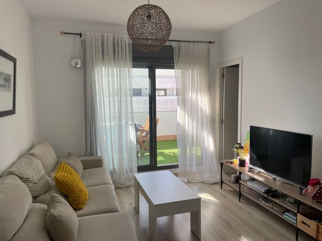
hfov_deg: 67.3
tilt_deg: -4.1
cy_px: 120
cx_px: 161
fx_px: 242
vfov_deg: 53.1
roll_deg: +0.9
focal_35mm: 26
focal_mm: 4.2
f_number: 1.6
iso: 32
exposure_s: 1/421
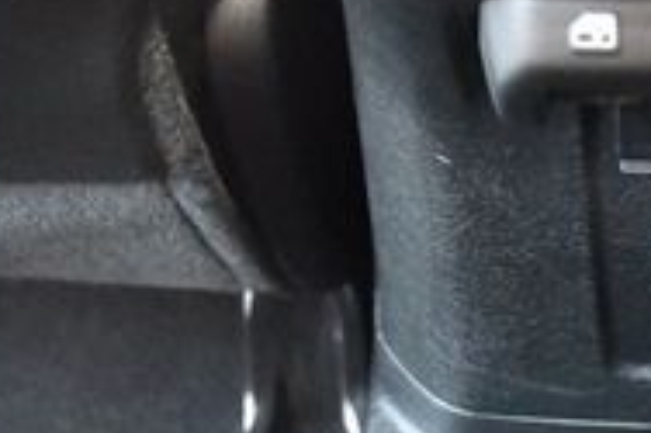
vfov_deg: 10.3
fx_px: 2403
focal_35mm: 133
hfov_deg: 15.0
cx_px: 731
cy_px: 159
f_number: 3.8
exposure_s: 1/25
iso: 12800
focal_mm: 26
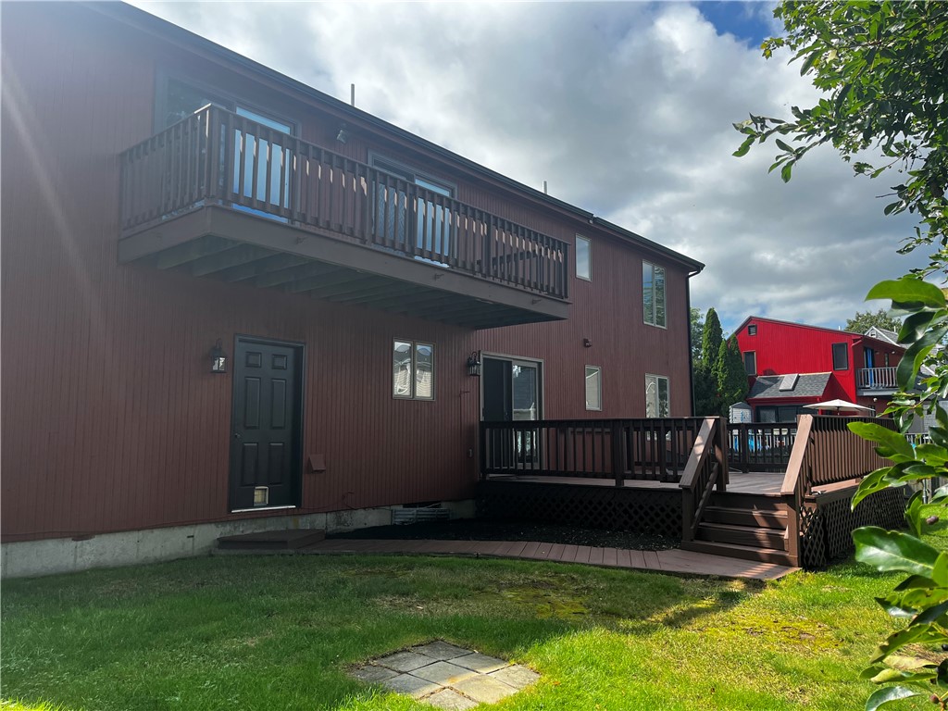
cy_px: 356
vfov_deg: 53.1
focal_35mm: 26
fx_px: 712
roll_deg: -0.1
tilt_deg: +6.7
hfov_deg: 67.3
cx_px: 474
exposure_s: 1/1832
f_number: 1.6
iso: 50
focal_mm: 5.1
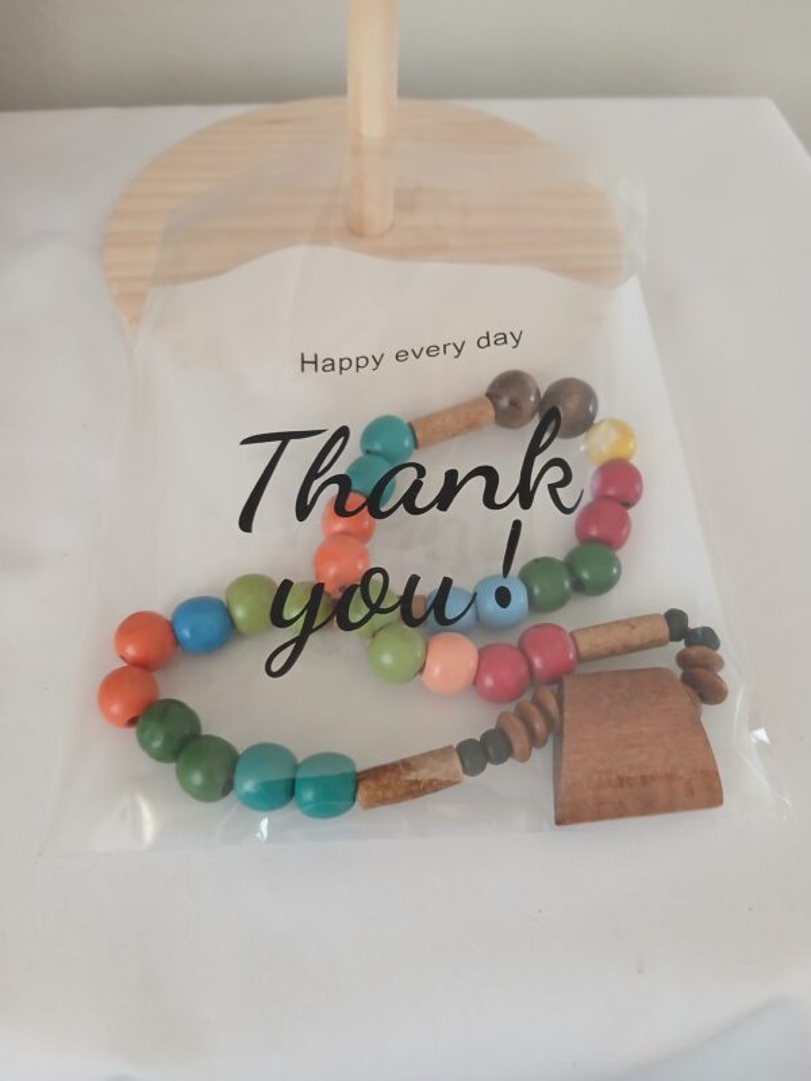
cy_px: 540
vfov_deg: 65.3
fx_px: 843
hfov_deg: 51.4
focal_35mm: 27
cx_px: 406
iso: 320
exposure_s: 1/33.3
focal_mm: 3.98
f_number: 1.8
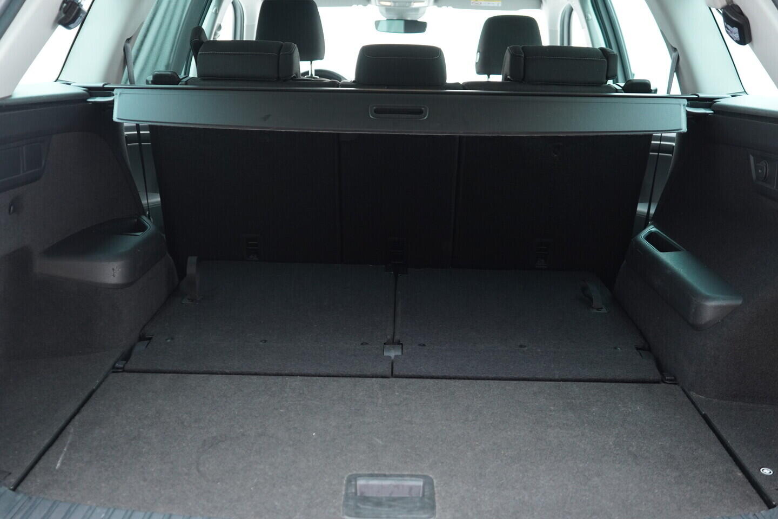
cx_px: 389
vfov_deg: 36.9
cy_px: 260
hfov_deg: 53.1
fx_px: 778
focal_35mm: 36
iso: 640
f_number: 2.8
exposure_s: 1/40
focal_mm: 24
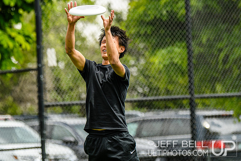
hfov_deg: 6.3
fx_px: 2178
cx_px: 120
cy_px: 36
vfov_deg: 4.2
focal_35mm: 325
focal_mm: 140
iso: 200
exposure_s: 1/2000
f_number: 3.2
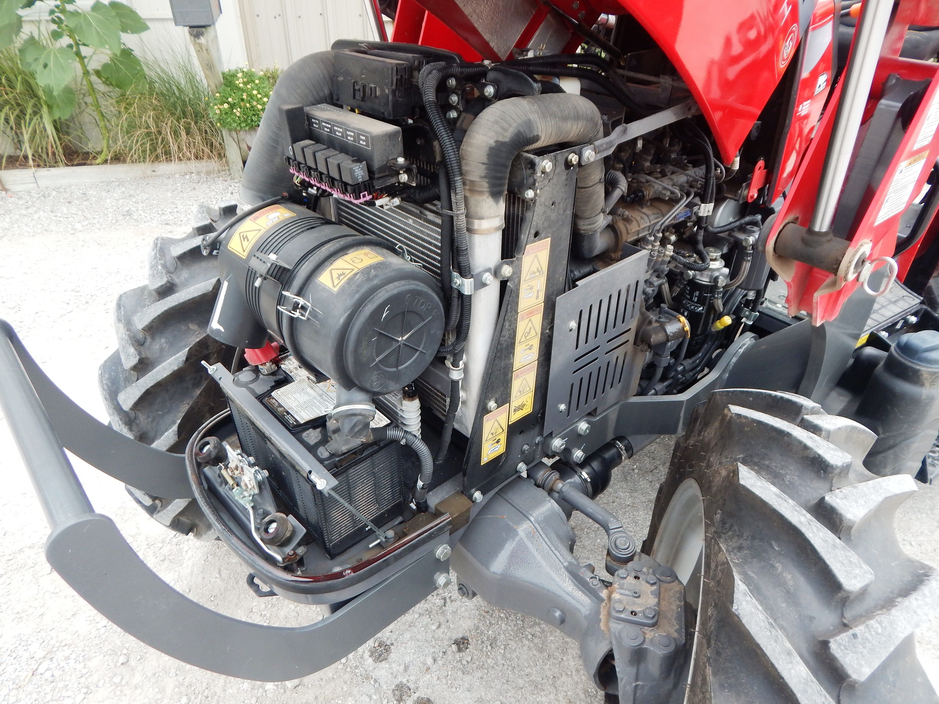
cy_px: 352
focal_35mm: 22
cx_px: 470
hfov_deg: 76.4
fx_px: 597
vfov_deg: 61.1
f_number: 3
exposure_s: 1/320
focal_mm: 4
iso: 125
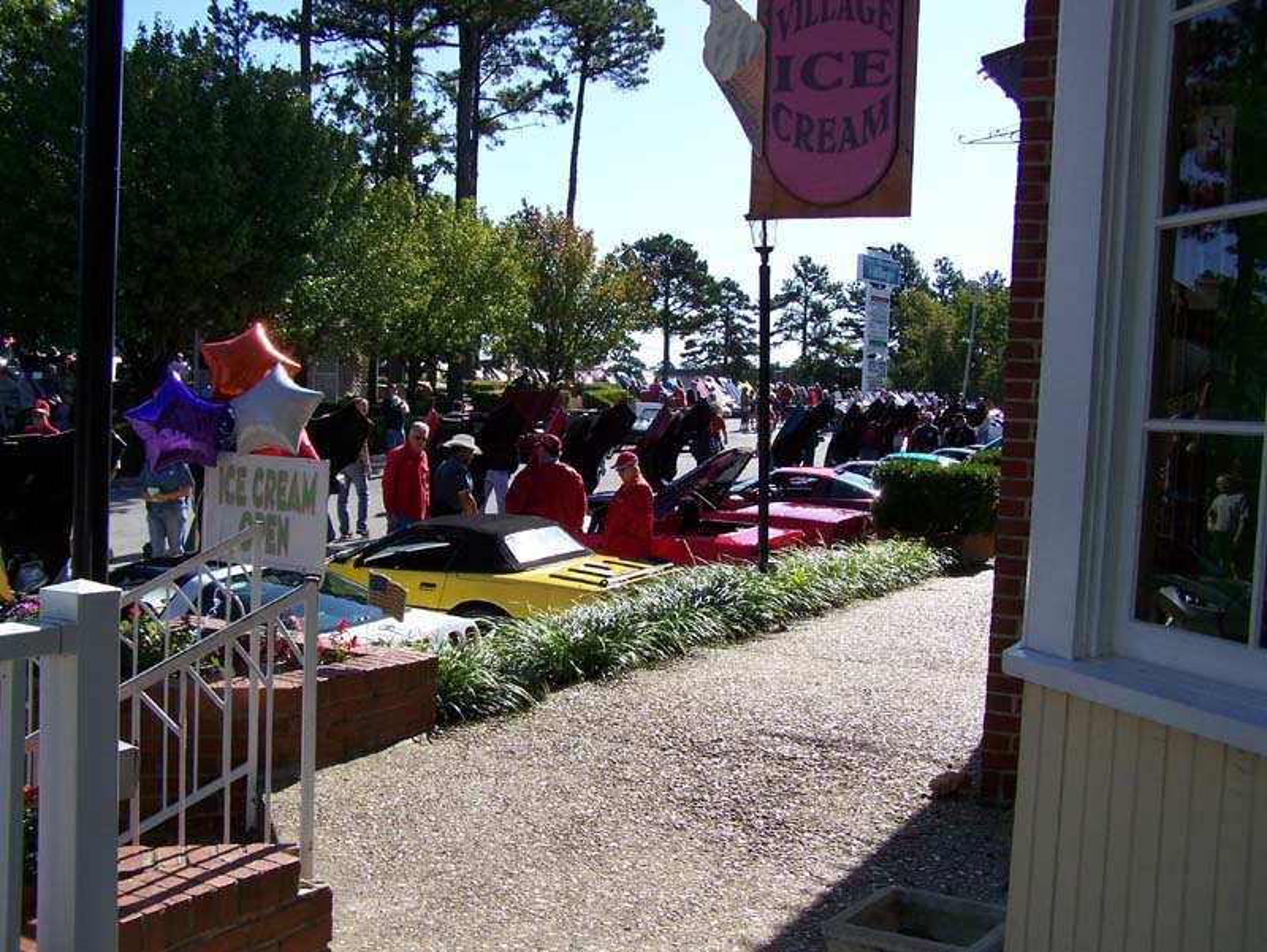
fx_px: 1392
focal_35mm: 38
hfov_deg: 49.0
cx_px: 634
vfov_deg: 37.8
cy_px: 476
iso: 80
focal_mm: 6.3
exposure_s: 1/640
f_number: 4
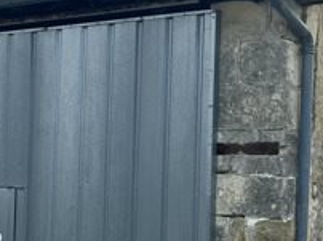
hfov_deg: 18.2
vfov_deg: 14.3
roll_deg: -3.7
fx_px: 960
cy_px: 140
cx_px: -62
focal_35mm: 103
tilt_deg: +6.3
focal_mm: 5.1
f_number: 1.6
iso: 50
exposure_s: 1/2463
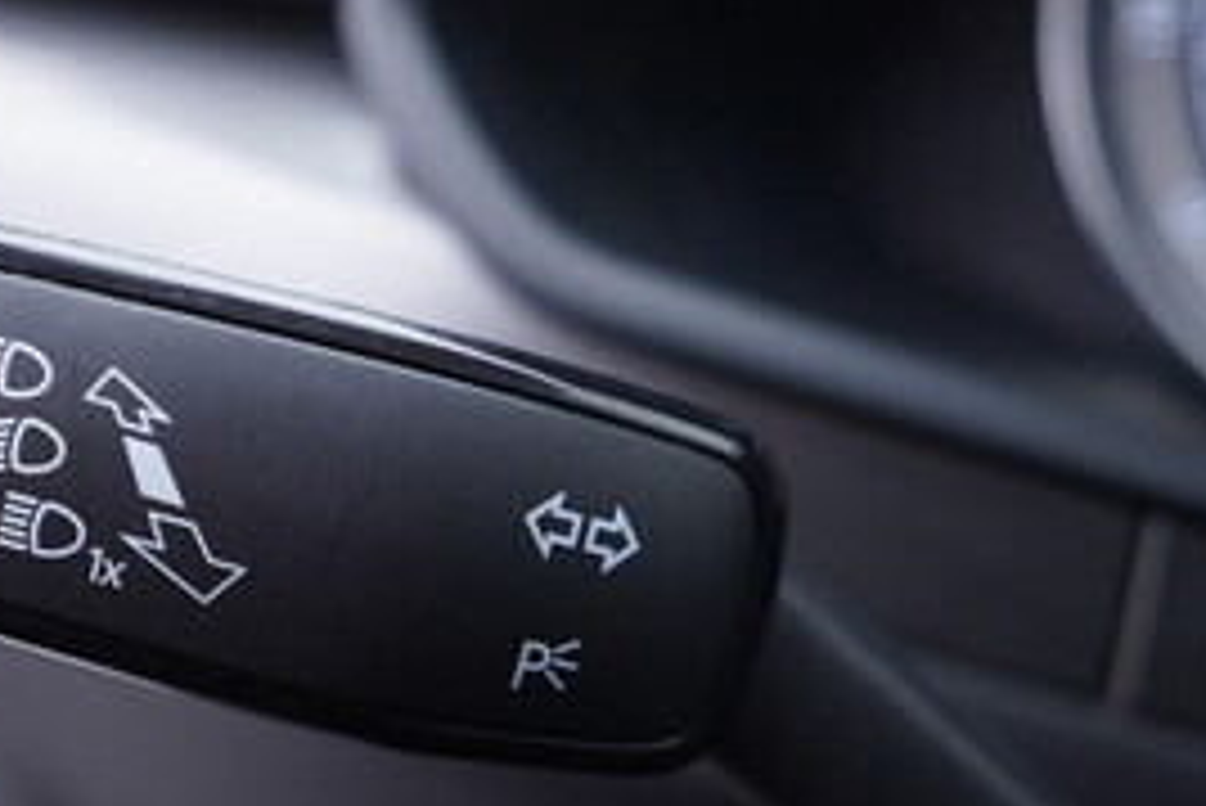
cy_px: 453
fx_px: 2480
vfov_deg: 18.4
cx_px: 306
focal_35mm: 74
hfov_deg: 27.0
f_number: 2.8
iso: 250
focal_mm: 24
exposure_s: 1/40
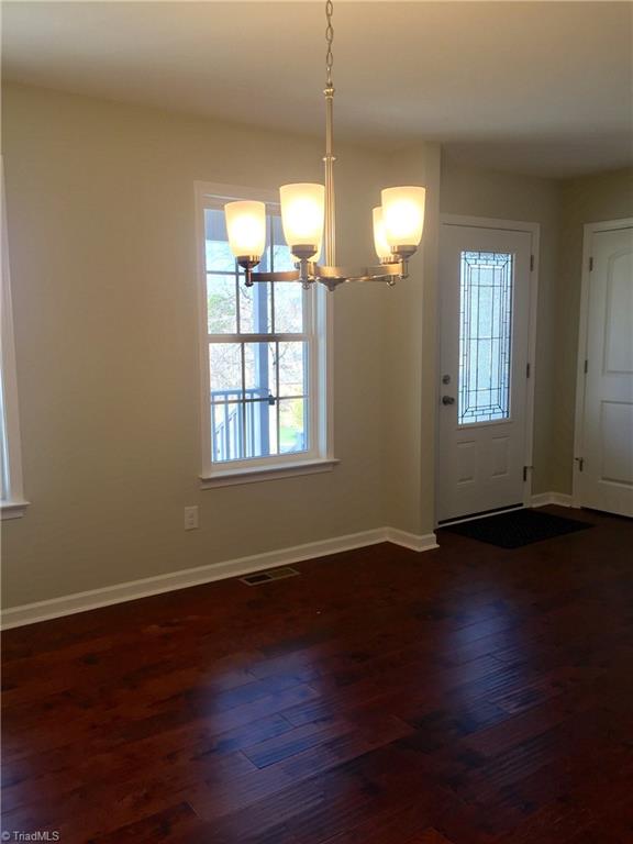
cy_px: 422
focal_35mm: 29
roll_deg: +0.5
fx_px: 707
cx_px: 316
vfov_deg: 61.7
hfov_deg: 48.2
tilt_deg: -6.7
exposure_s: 1/120
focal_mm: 4.15
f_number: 2.2
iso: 40
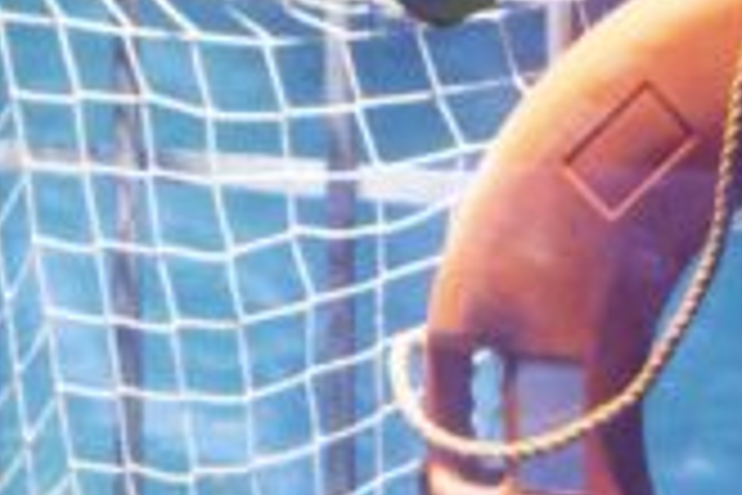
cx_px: -364
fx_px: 4596
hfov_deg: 9.0
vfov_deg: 6.1
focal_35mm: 223
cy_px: -151
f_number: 5
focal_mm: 36
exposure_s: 1/160
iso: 3200
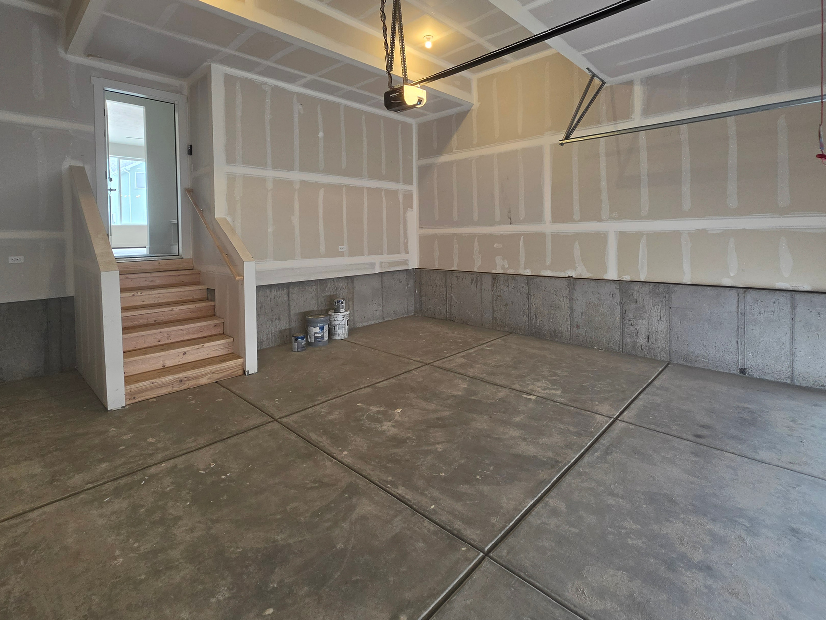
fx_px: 382
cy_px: 243
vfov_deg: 77.1
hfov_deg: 94.5
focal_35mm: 16
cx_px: 412
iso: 160
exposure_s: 1/120
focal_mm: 2.2
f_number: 1.9
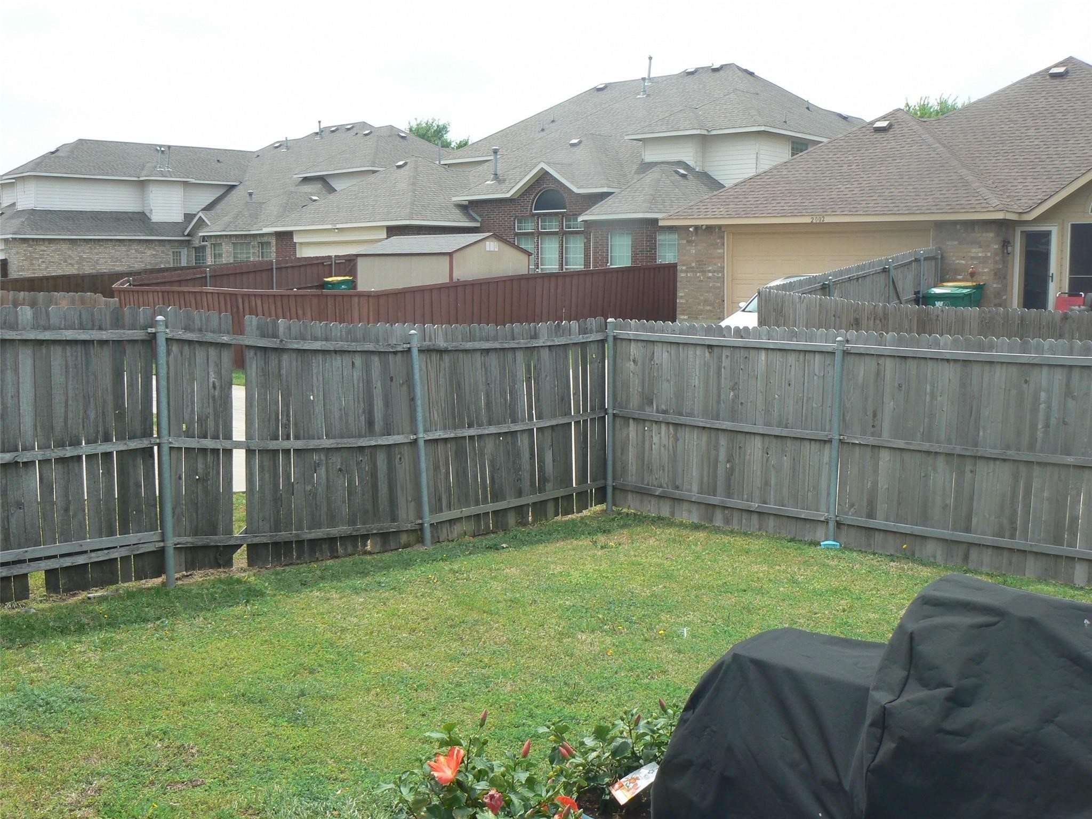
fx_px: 1136
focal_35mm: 36
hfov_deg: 51.4
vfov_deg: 39.7
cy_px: 410
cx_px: 546
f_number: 5.6
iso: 80
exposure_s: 1/250
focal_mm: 6
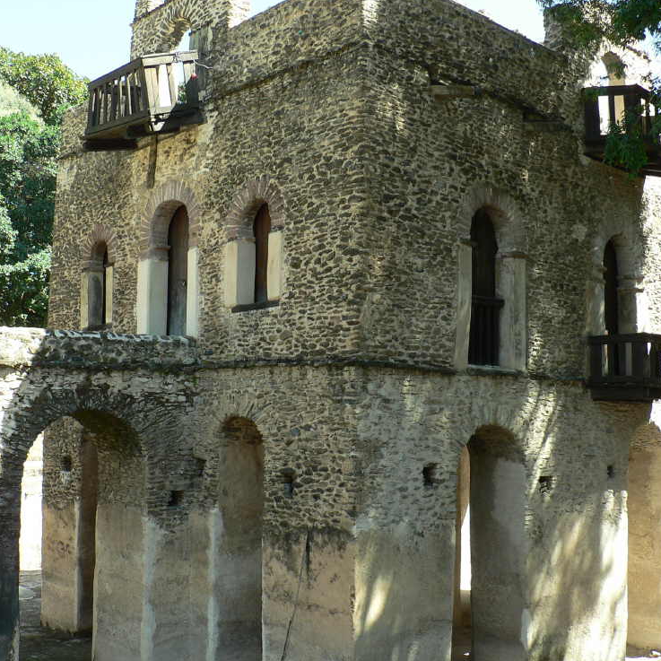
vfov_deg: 40.0
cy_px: 343
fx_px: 907
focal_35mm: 42
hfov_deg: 40.0
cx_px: 334
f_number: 3.6
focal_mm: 6
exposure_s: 1/100
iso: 64
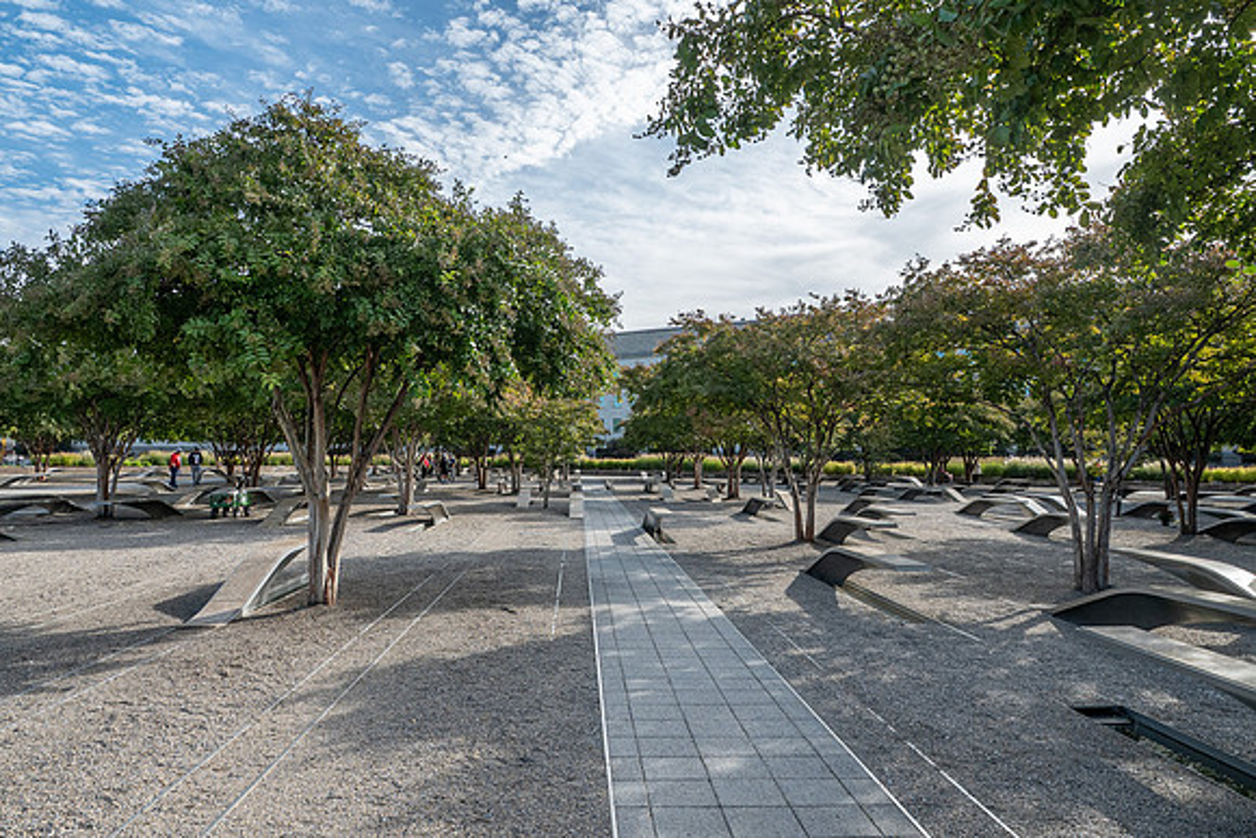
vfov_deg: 53.2
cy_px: 419
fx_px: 837
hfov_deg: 73.7
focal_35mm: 24
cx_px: 628
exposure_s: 1/500
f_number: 10
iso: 500
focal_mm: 16
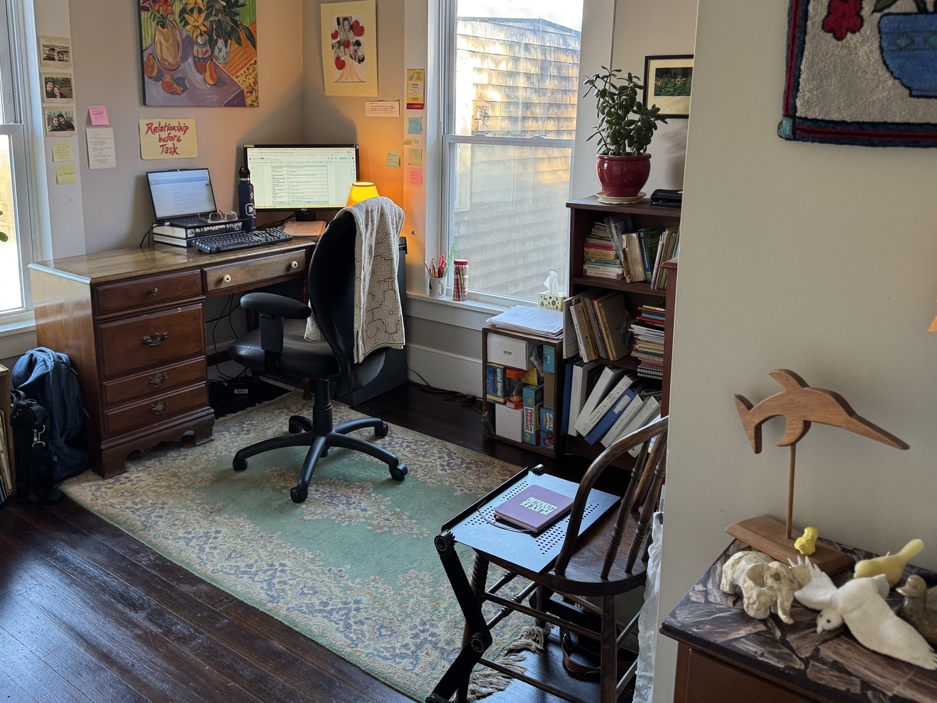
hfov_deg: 60.0
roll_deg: -0.7
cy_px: 276
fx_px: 812
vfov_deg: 46.5
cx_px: 460
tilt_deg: -12.2
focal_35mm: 30
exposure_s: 1/60
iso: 125
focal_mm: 6.76
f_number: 1.78
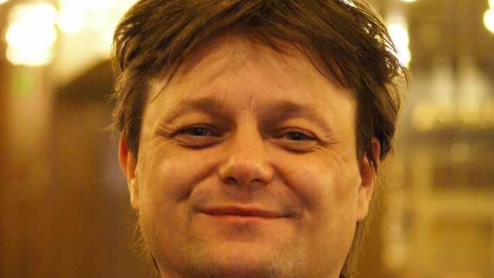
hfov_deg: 18.1
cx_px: 247
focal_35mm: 119
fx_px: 1553
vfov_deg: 10.2
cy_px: 142
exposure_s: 1/13
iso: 1600
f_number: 4.5
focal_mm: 75
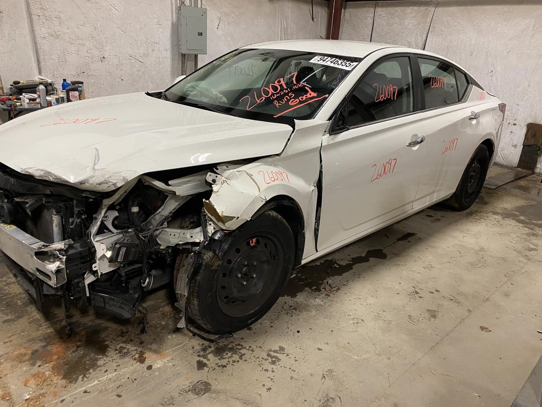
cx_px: 271
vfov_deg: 53.1
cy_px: 204
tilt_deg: -20.4
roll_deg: -2.4
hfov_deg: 67.3
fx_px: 407
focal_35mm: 26
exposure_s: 1/60
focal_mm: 4.25
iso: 200
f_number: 1.8
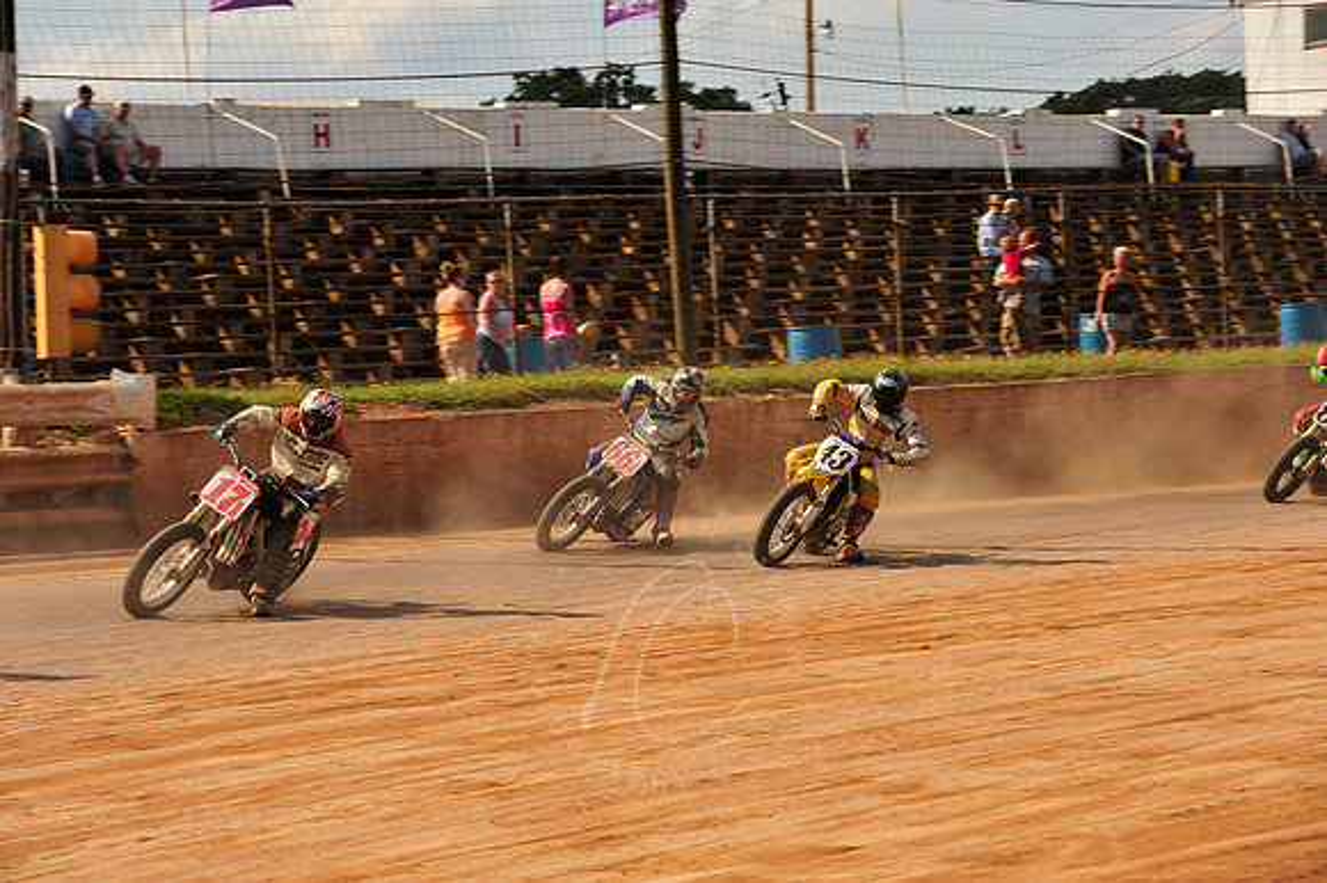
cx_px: 664
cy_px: 442
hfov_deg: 14.2
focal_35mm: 145
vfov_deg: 9.5
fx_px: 5342
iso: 200
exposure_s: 1/400
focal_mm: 145
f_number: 10
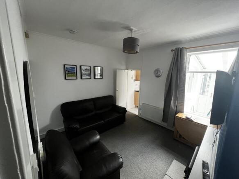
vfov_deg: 89.9
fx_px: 90
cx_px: 120
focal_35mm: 13
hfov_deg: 106.2
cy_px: 90
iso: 400
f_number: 1.8
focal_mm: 1.57
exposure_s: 1/60
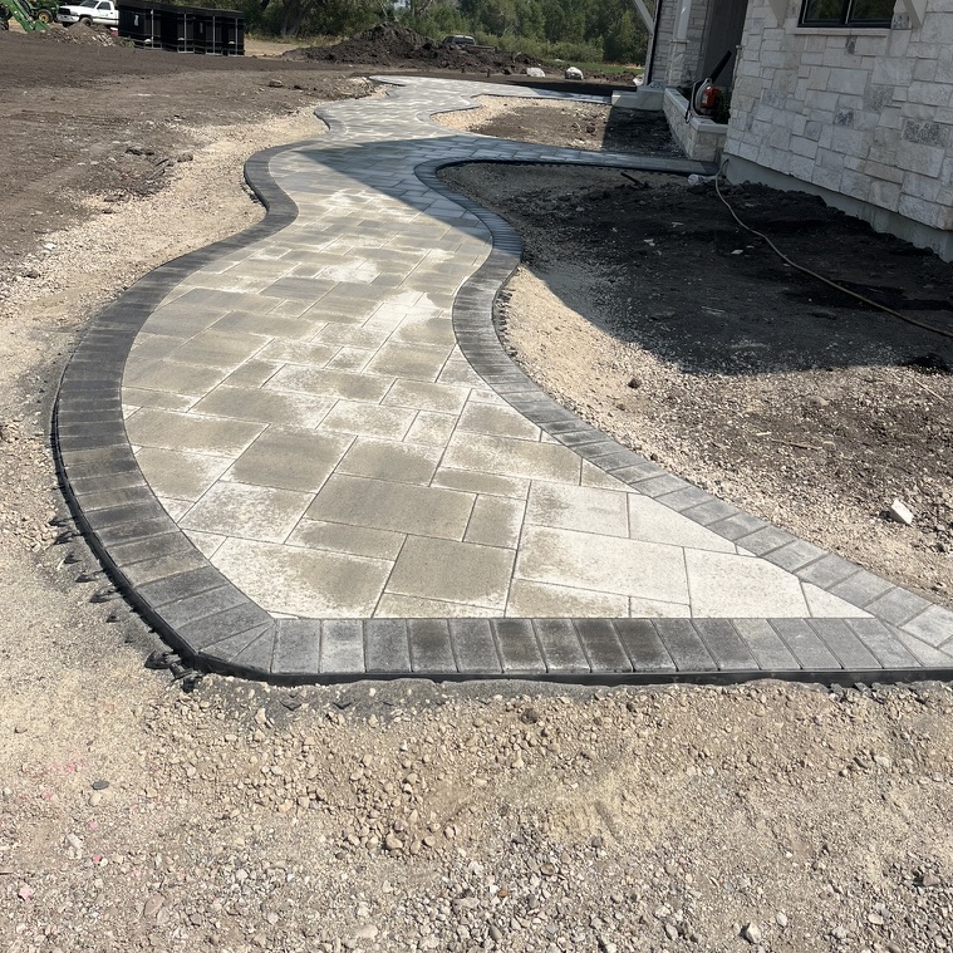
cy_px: 344
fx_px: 966
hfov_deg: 52.5
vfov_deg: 51.8
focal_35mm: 31
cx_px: 473
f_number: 1.6
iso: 50
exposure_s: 1/5319
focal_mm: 5.1
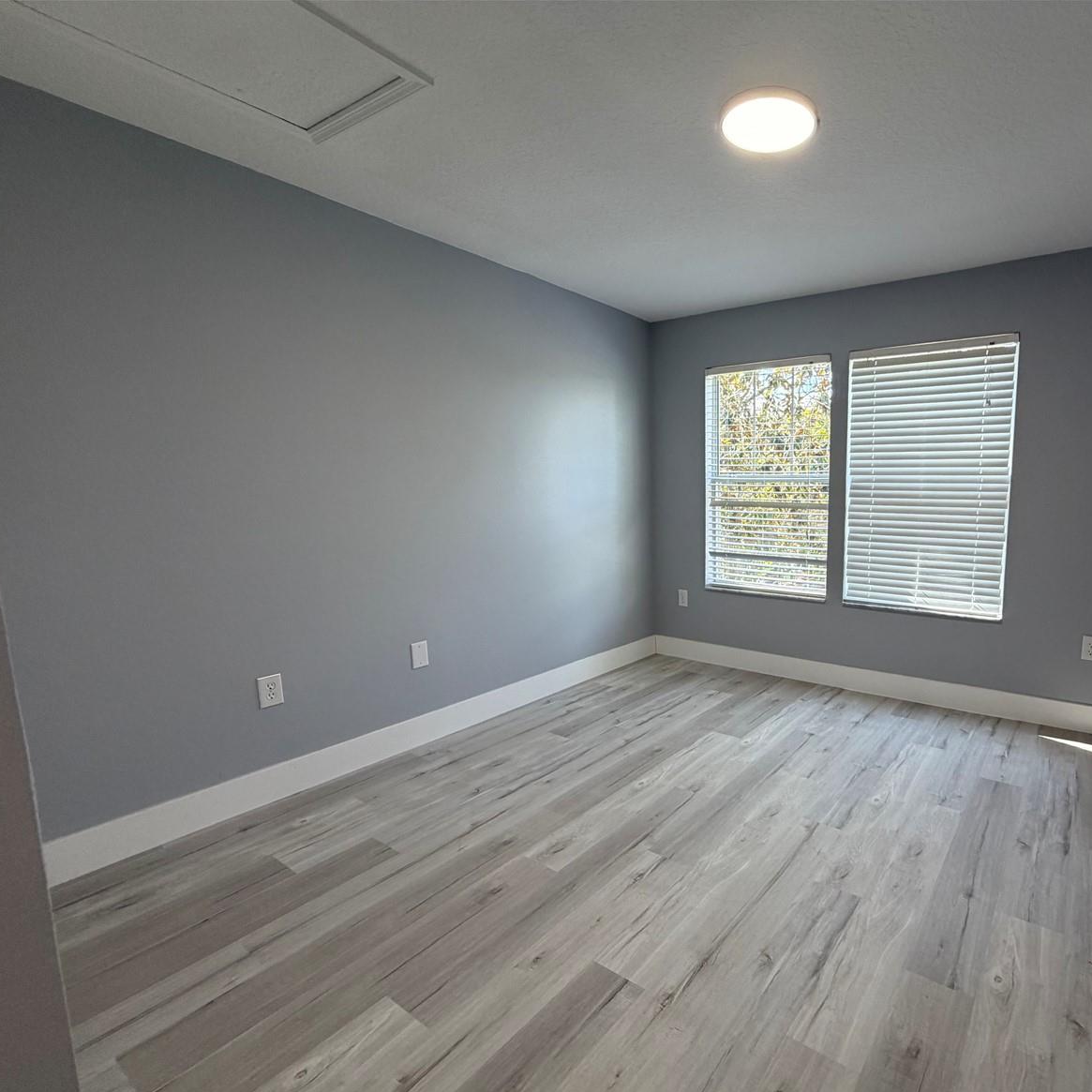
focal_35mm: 17
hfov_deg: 81.2
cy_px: 561
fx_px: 607
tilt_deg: -7.6
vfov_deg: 83.9
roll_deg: -0.5
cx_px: 727
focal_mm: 2.22
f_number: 2.2
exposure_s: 1/120
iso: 125
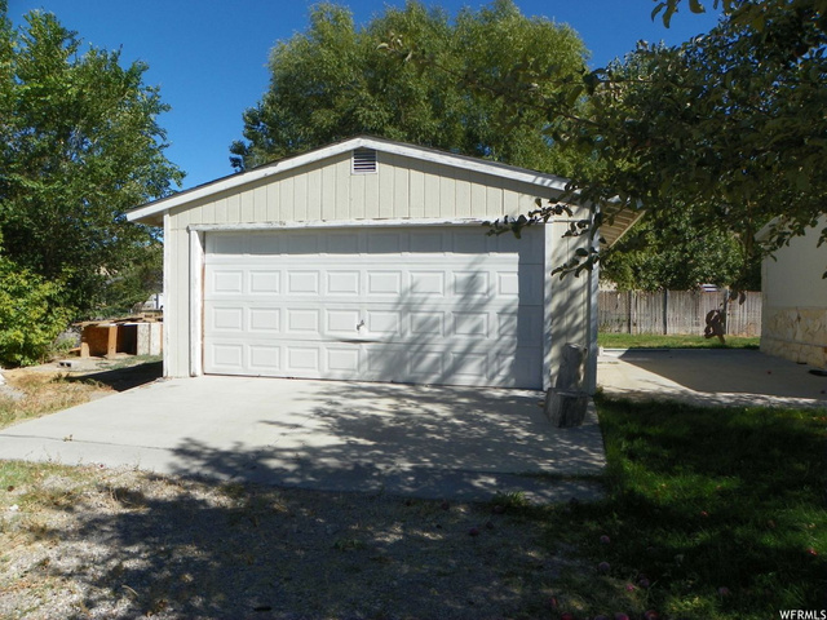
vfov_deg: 53.1
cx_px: 414
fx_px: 621
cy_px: 310
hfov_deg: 67.3
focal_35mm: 26
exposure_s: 1/400
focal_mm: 4.6
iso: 64
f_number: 5.6
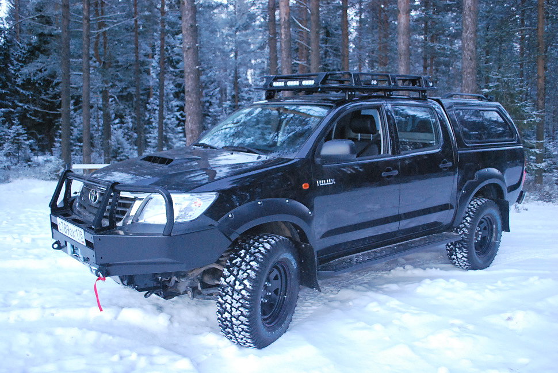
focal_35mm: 33
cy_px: 186
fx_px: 512
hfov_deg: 57.2
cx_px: 279
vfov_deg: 40.1
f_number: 4
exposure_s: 1/30
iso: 1600
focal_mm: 22
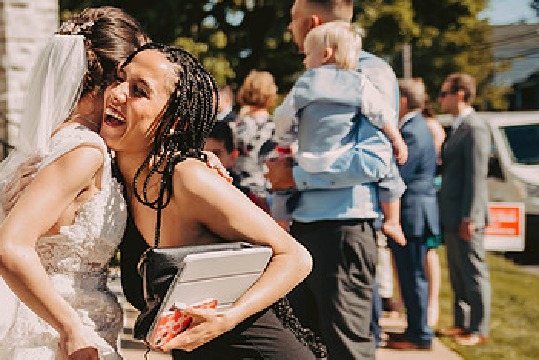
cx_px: 131
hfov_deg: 26.3
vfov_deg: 17.9
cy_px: 196
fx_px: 1138
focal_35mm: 76
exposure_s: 1/4000
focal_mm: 46
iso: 800
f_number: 2.8
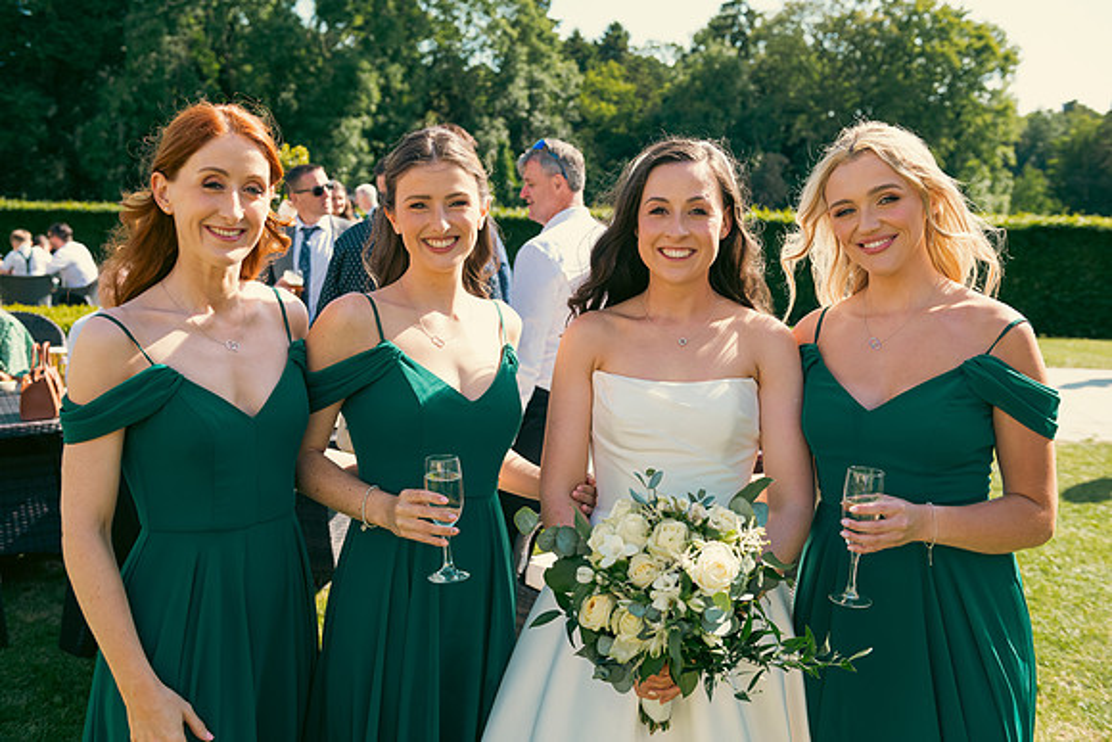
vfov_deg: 35.1
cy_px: 371
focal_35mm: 38
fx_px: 1174
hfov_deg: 50.7
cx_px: 556
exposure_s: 1/500
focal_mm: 38
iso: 200
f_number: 5
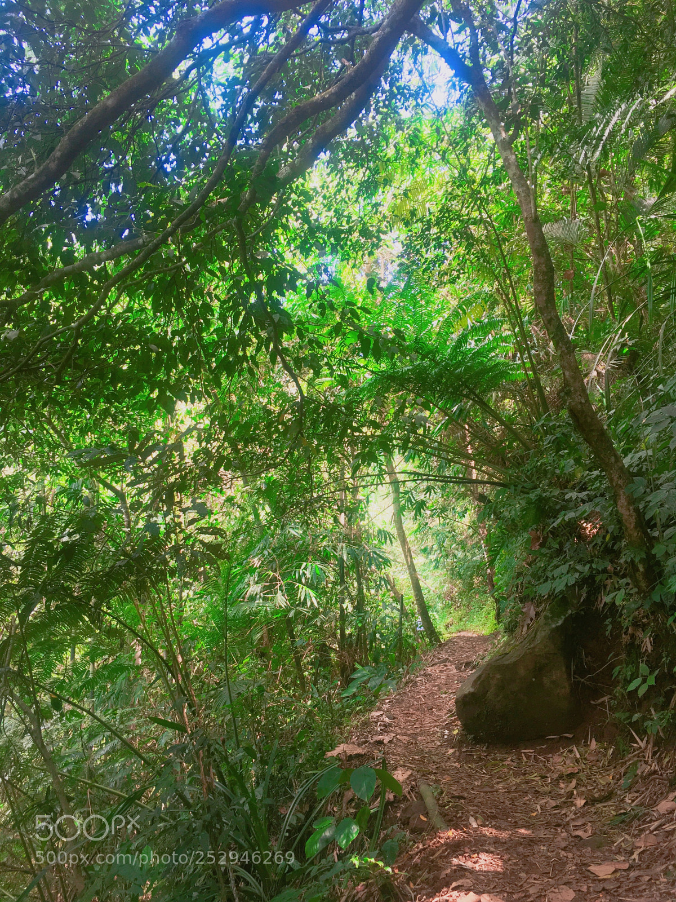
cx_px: 338
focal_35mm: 29
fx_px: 755
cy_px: 451
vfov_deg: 61.7
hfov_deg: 48.2
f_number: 2.2
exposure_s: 1/33
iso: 40
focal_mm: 4.15
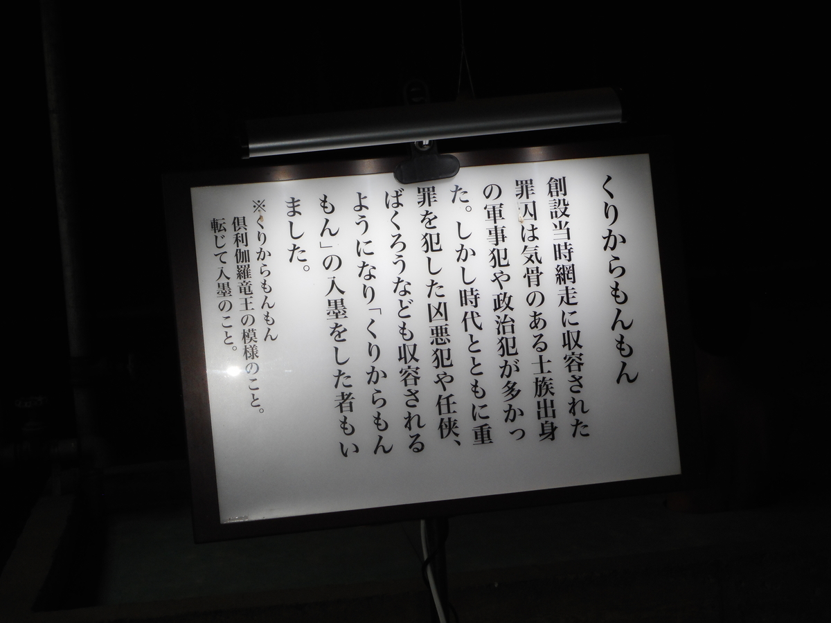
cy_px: 312
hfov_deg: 29.0
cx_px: 416
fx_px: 1608
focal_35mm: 67
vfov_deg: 21.9
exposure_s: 1/60
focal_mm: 12
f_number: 5.3
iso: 160
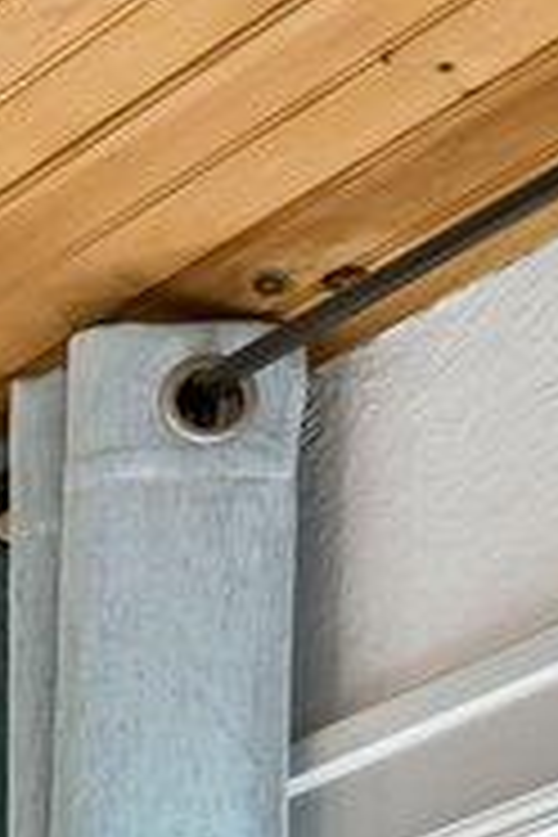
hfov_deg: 4.7
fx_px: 4603
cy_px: 2189
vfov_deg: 9.1
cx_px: -2884
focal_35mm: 198
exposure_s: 1/8
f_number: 9
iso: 160
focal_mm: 18
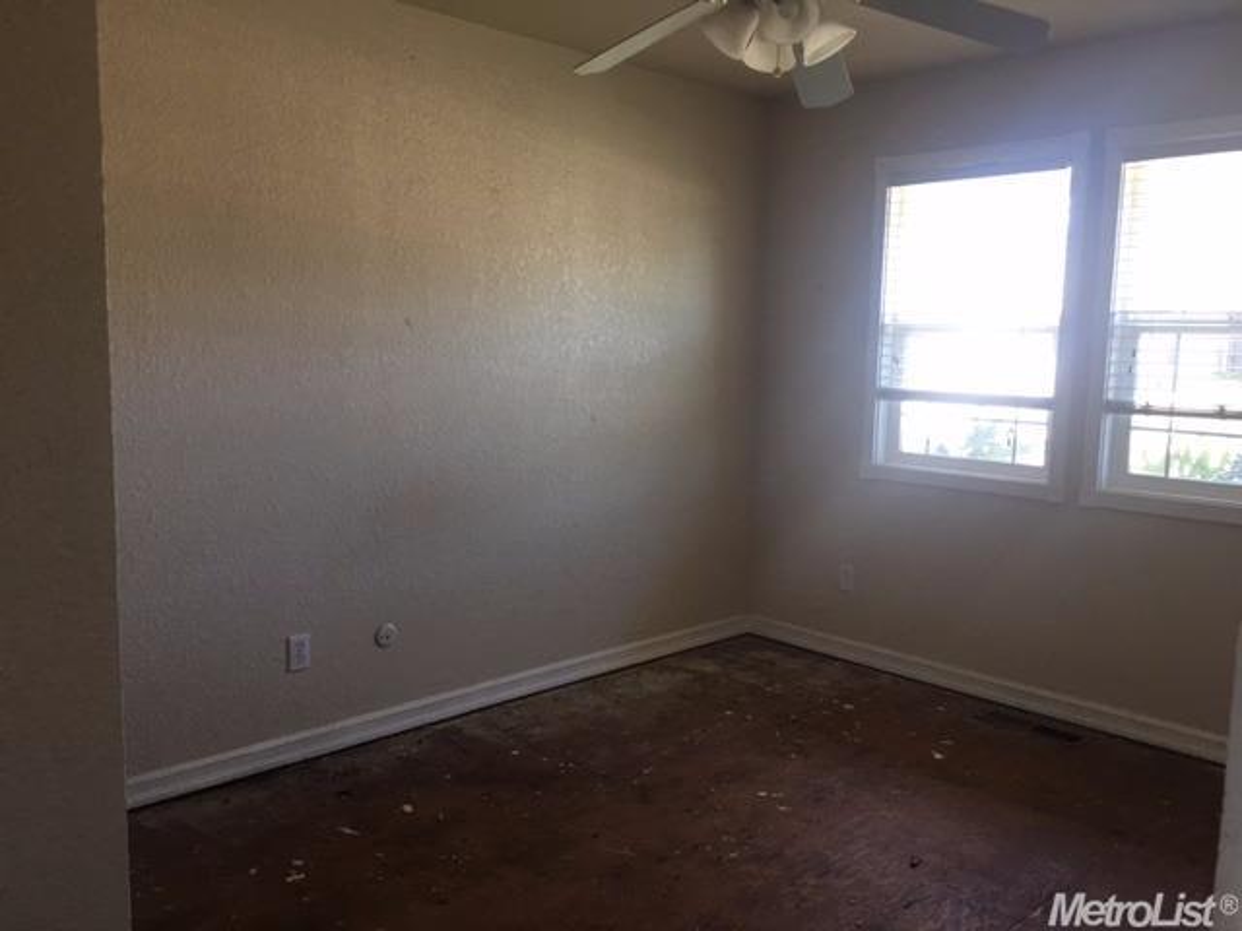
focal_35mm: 29
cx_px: 621
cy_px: 466
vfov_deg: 48.2
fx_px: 1041
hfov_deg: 61.7
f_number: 2.2
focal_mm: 4.15
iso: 25
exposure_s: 1/15
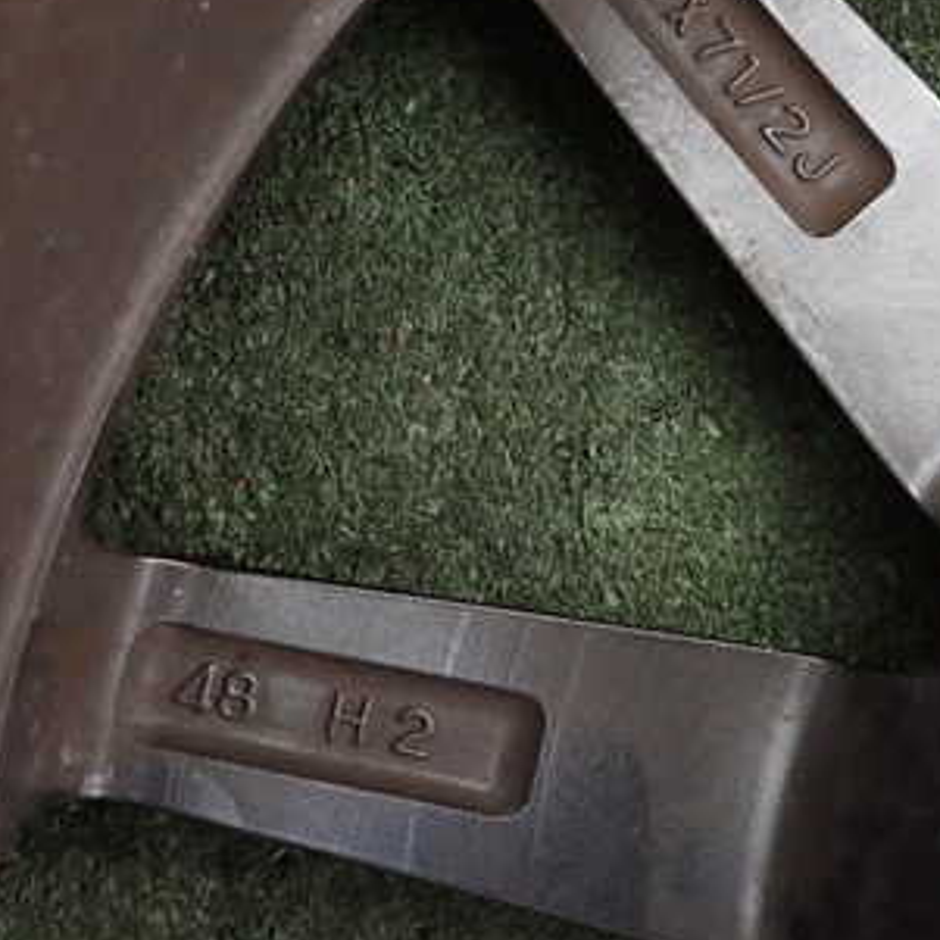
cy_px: 406
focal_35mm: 44
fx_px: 1352
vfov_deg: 38.3
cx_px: 671
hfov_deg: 37.7
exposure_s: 1/30
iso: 640
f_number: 2
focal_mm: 4.5
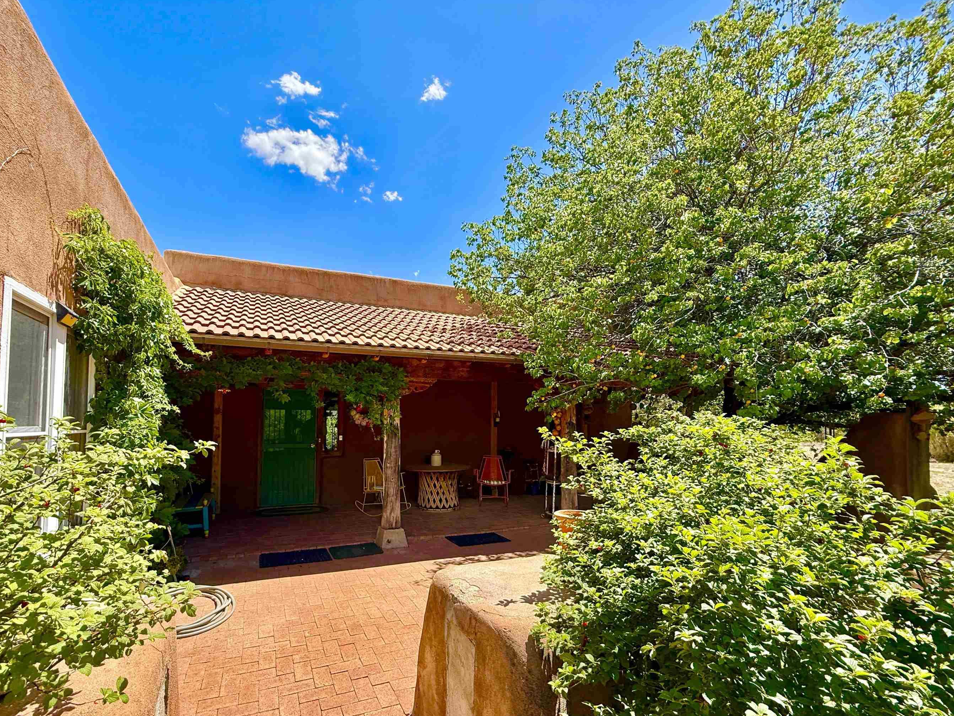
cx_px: 426
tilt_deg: +3.1
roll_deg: -0.5
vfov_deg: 77.7
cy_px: 407
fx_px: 441
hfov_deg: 94.1
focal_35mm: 16
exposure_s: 1/672
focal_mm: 2.22
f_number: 2.2
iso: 50
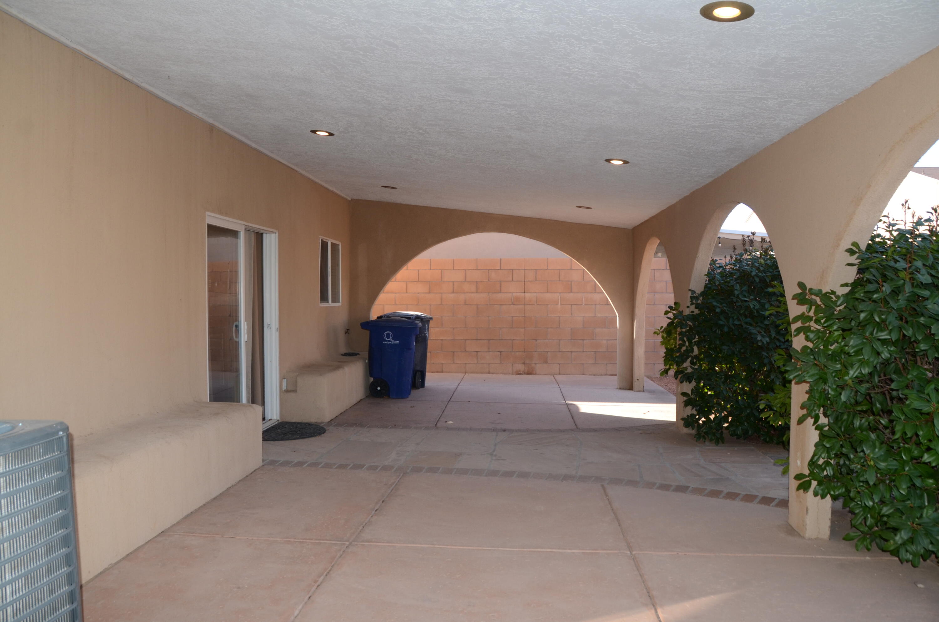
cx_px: 470
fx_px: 703
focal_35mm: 27
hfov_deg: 67.5
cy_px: 311
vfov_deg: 47.7
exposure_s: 1/350
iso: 400
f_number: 6.7
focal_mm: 18
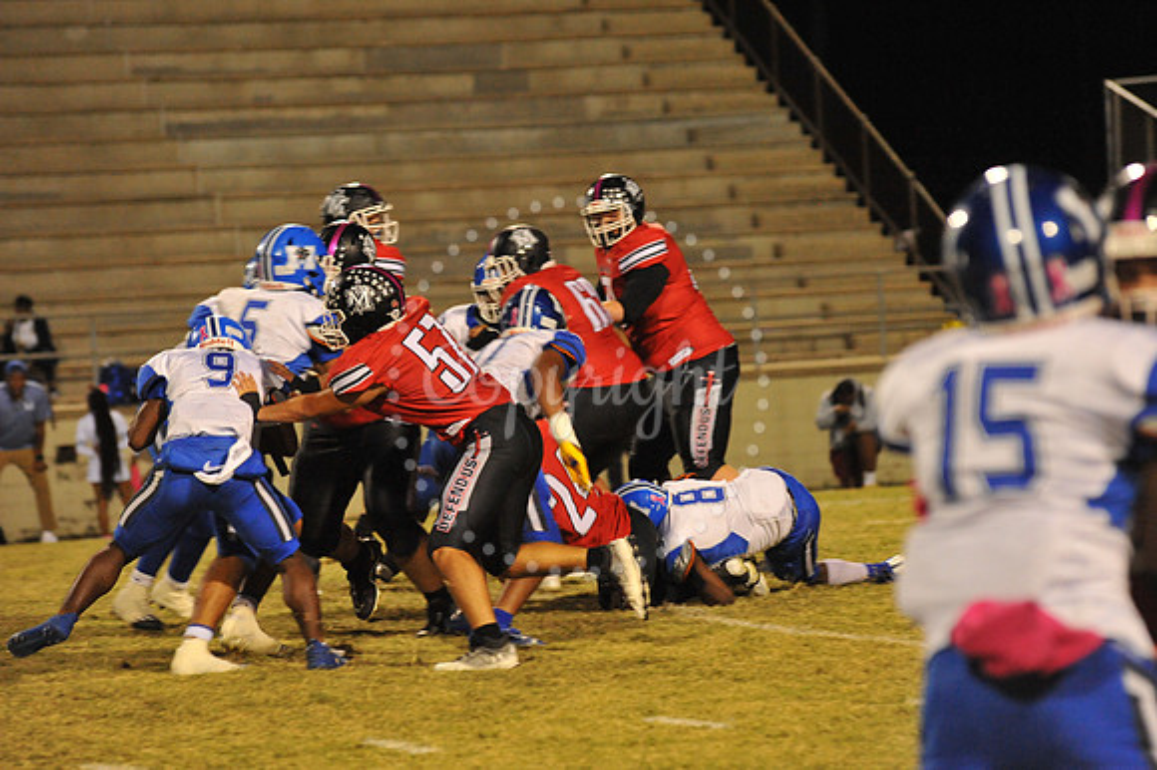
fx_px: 6424
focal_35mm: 200
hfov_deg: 10.3
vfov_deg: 6.9
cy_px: 385
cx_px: 578
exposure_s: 1/200
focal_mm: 200
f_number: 5.6
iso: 5000
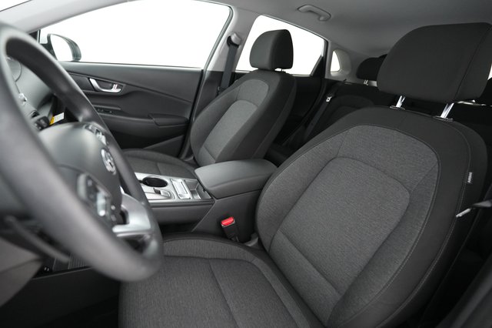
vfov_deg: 70.4
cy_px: 164
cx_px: 246
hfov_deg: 93.3
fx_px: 232
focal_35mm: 17
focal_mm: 17
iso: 3200
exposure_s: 1/30
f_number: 2.8
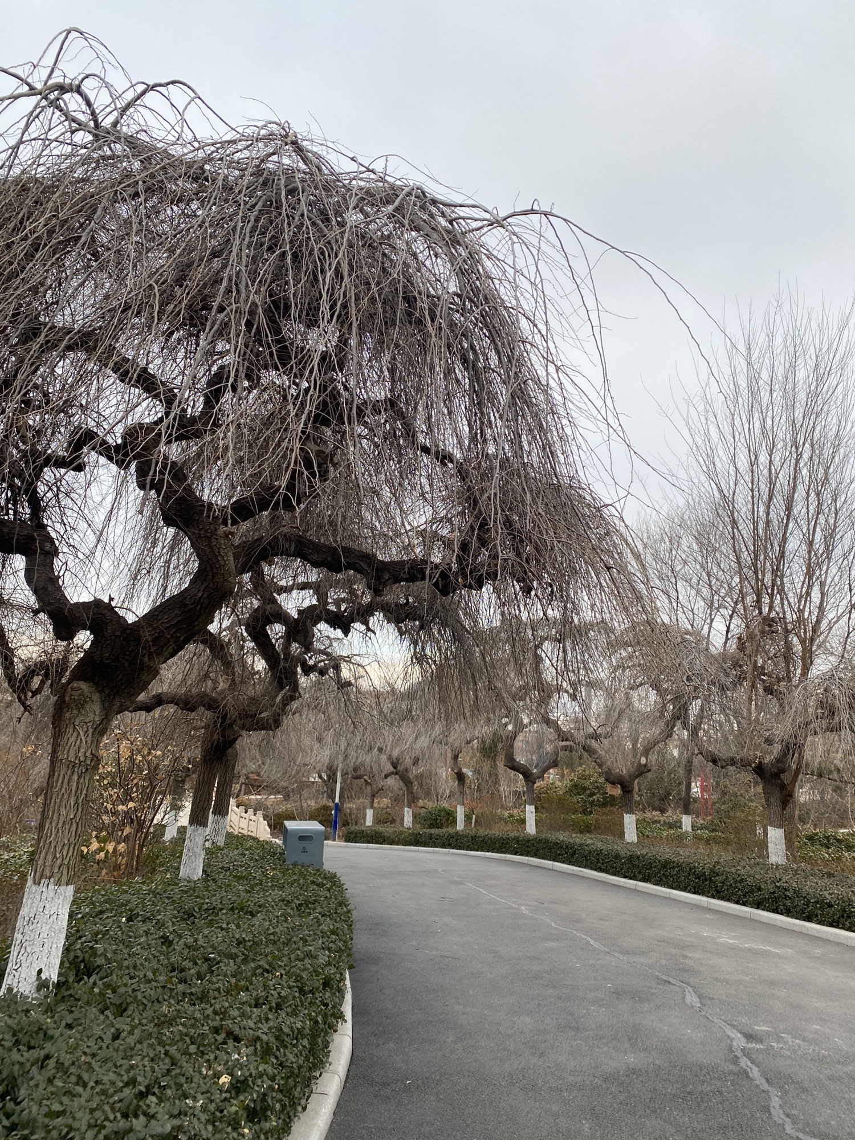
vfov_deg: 67.3
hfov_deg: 53.1
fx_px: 856
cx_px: 428
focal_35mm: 26
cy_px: 570
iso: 32
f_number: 1.8
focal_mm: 4.25
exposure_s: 1/168
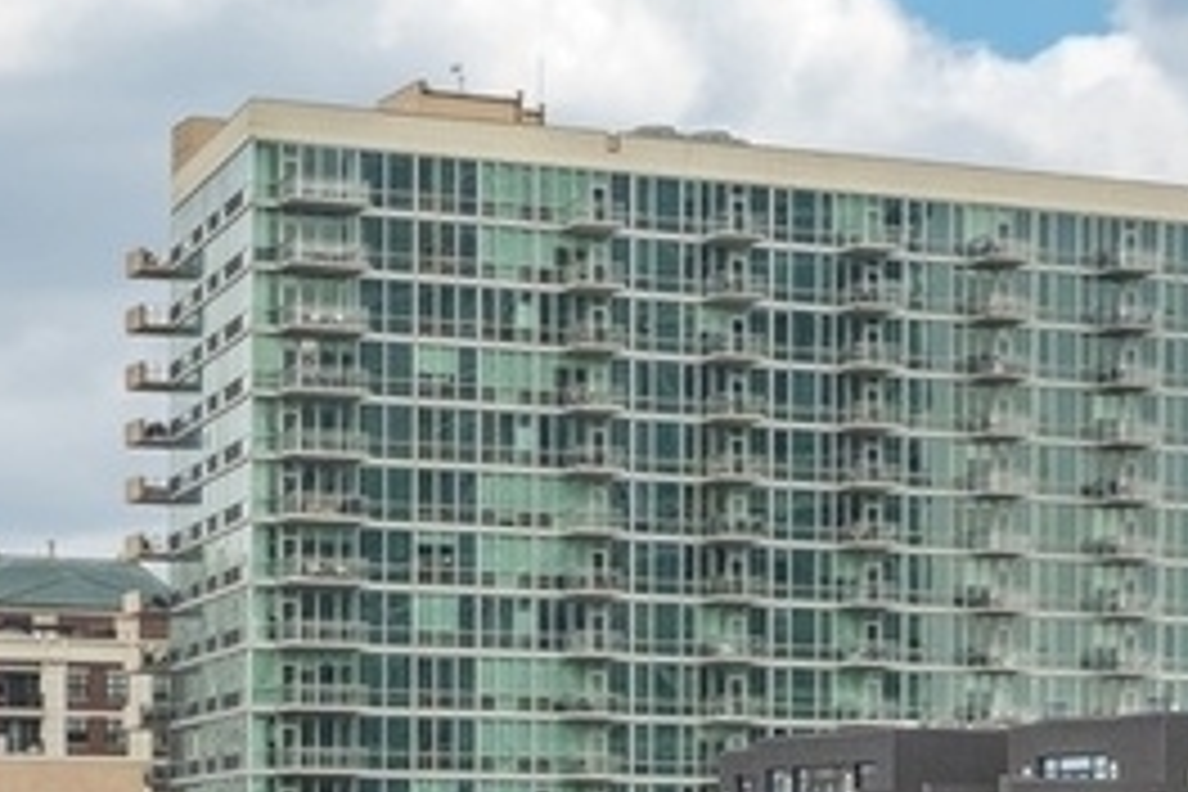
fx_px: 3234
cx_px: 104
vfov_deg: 13.6
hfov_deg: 20.4
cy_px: 945
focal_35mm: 98
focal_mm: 16
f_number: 8
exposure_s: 1/160
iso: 320
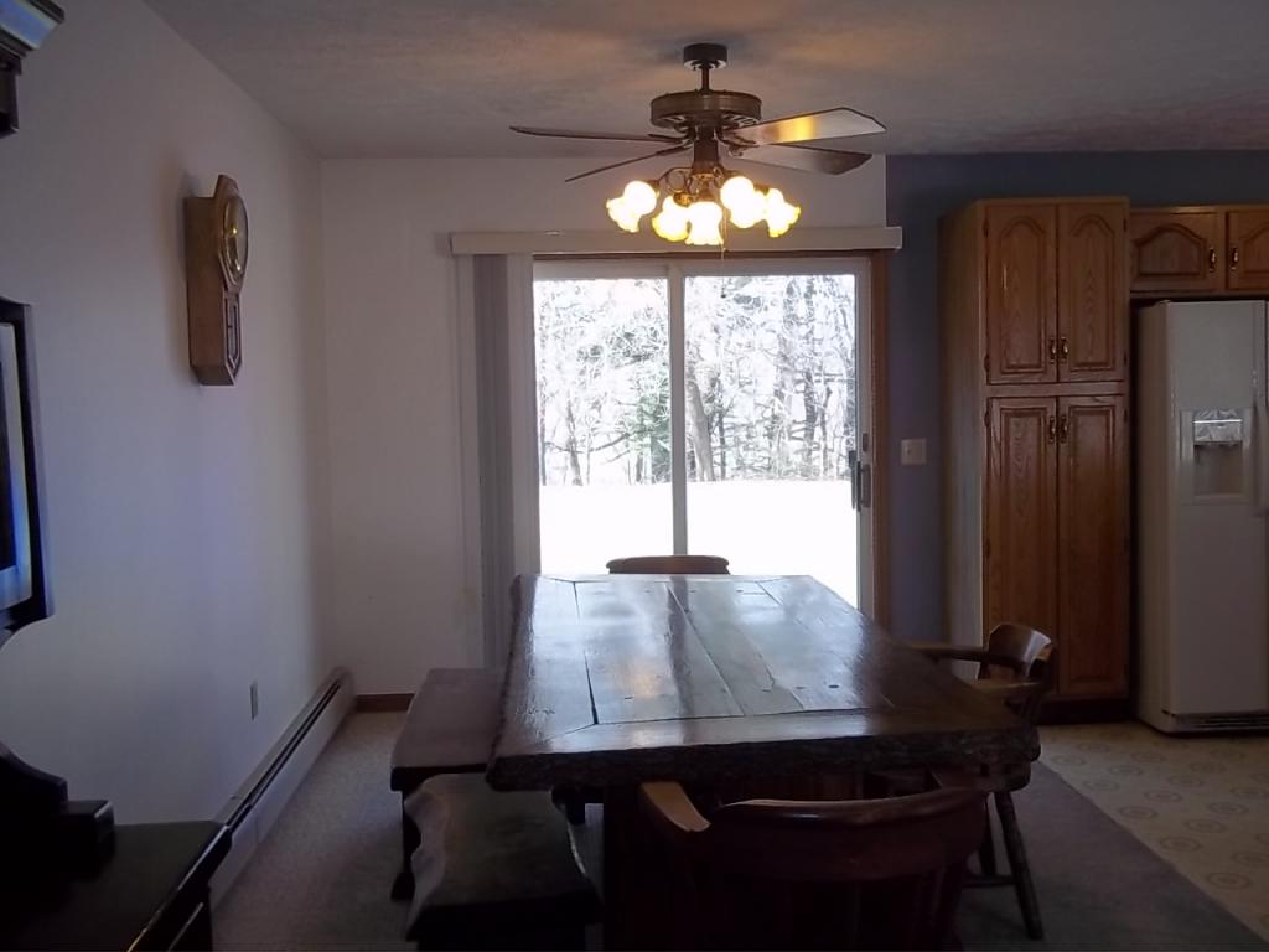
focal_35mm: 36
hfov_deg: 51.4
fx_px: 1320
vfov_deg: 39.7
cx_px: 634
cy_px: 476
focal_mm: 6.5
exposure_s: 1/80
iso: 100
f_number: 3.1
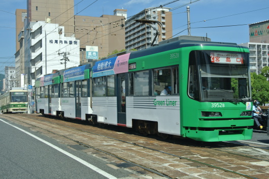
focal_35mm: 52
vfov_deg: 26.0
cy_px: 90
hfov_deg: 38.2
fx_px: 389
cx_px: 134
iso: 100
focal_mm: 19.6
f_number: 4.8
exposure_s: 1/640
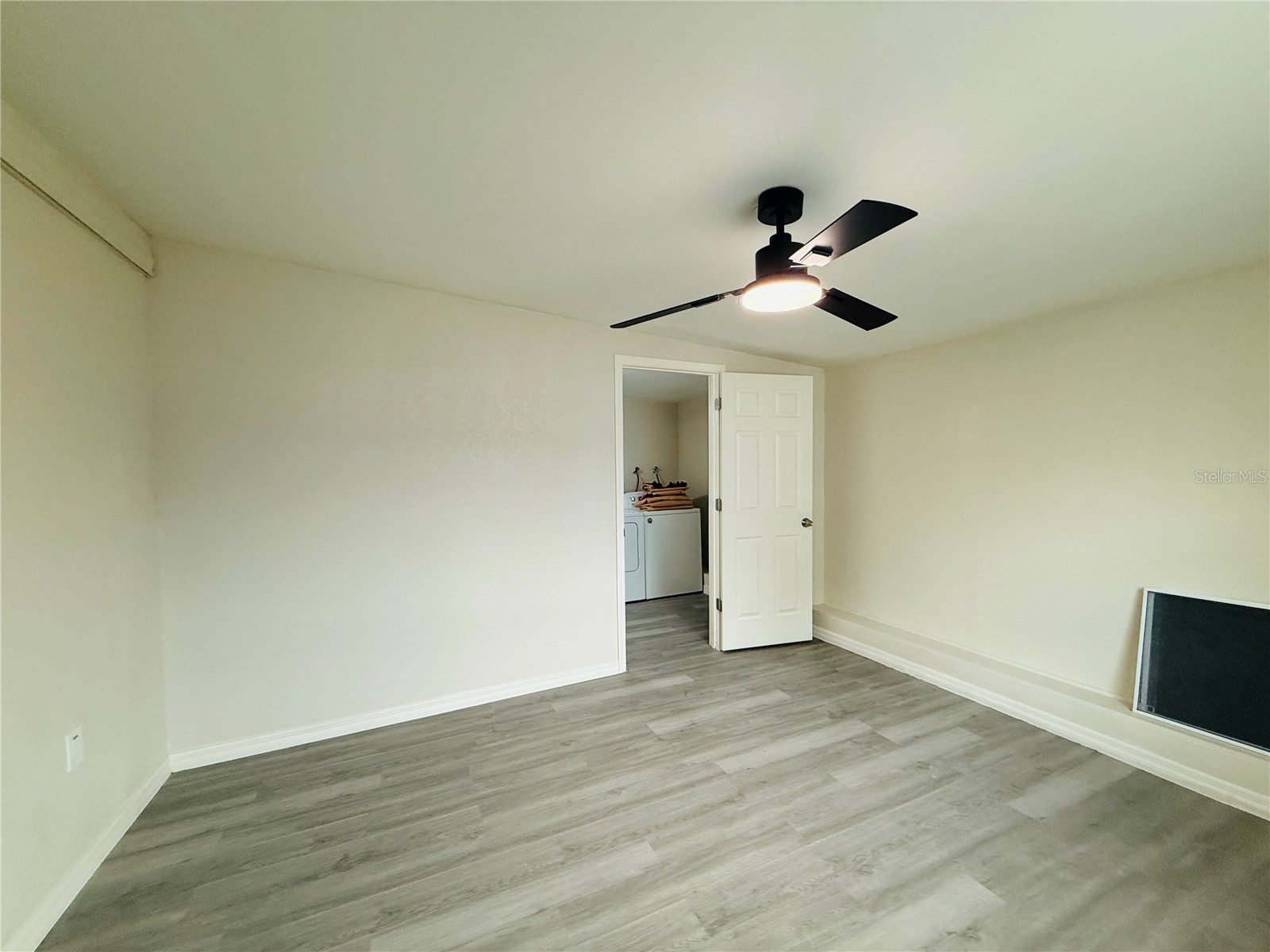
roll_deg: +0.6
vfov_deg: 85.7
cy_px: 476
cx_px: 635
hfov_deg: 102.1
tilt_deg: -0.4
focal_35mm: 14
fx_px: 514
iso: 200
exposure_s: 1/120
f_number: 2.2
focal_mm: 2.22
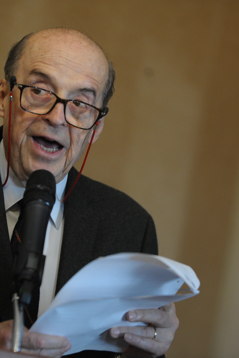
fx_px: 2101
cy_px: 179
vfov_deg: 9.8
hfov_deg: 6.5
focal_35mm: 211
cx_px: 109
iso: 2500
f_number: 2.8
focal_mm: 140
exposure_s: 1/200
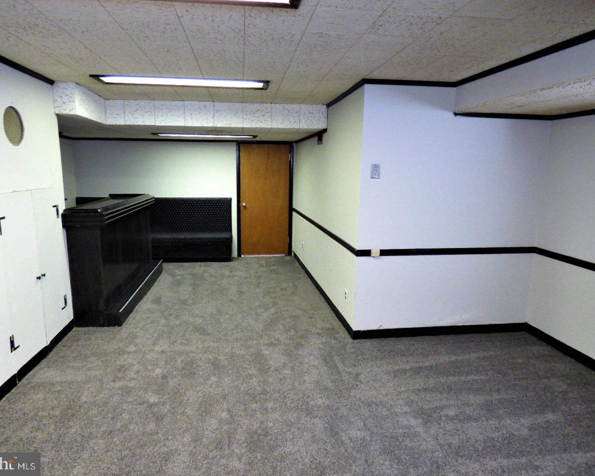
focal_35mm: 21
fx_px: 370
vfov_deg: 65.5
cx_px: 283
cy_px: 238
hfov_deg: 77.6
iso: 400
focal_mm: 3.58
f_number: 2.8
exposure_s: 1/13
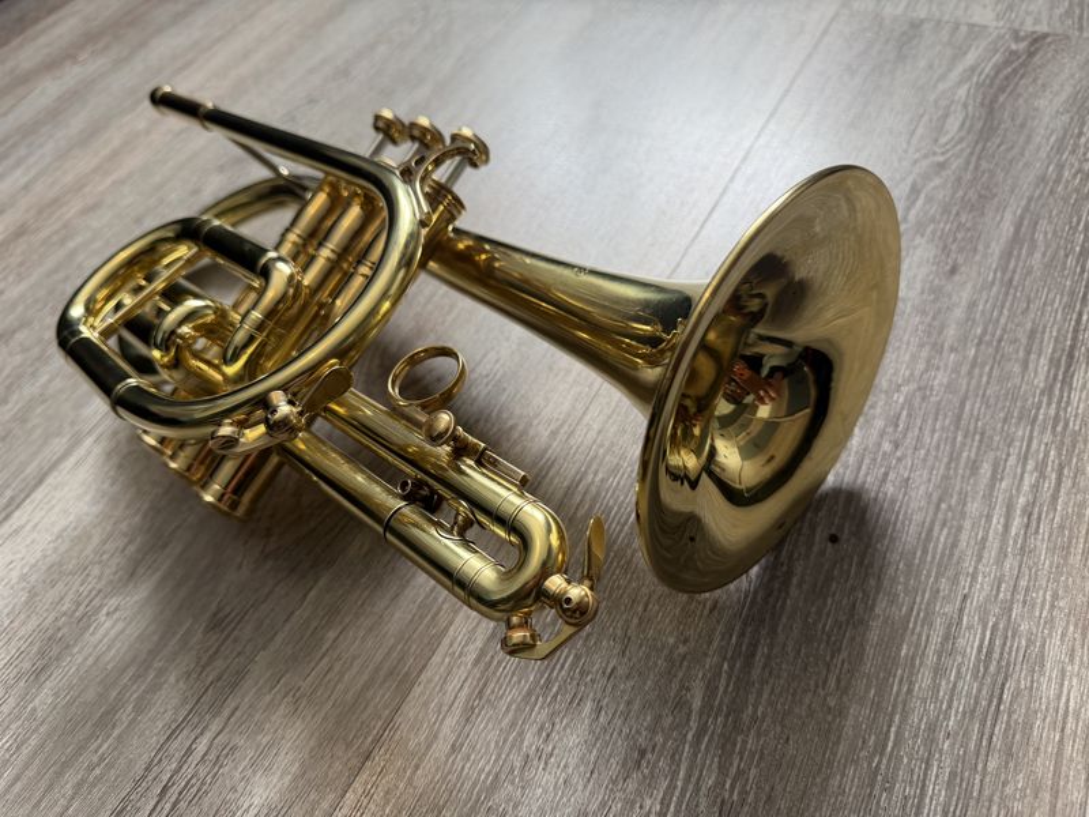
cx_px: 544
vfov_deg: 56.8
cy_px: 408
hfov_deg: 71.6
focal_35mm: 24
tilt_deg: -51.6
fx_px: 755
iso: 125
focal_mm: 6.76
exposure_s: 1/121
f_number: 1.78
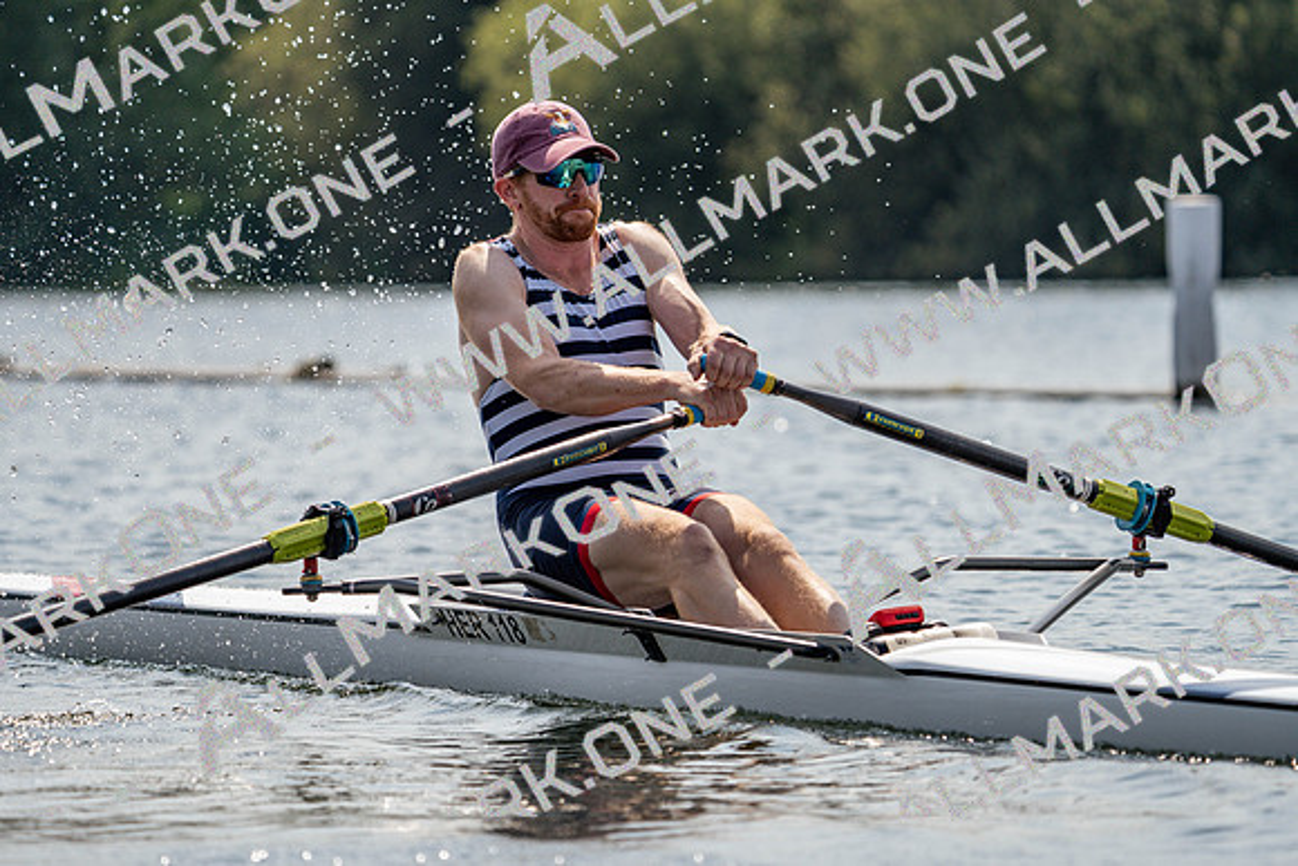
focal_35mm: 282
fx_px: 10170
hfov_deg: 7.3
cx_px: 649
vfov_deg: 4.9
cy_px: 433
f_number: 5.6
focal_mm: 282
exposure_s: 1/1600
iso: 160
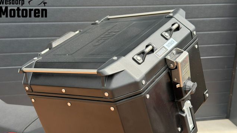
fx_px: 333
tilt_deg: -18.8
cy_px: 82
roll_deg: -0.5
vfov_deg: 22.6
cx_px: 119
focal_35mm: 53
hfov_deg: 39.2
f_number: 1.78
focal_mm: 6.76
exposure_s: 1/987
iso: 100
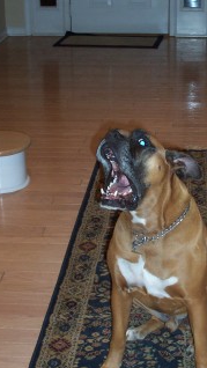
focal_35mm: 78
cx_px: 158
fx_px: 761
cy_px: 193
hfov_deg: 15.4
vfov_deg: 27.2
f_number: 3.4
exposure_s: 1/60
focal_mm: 8.6
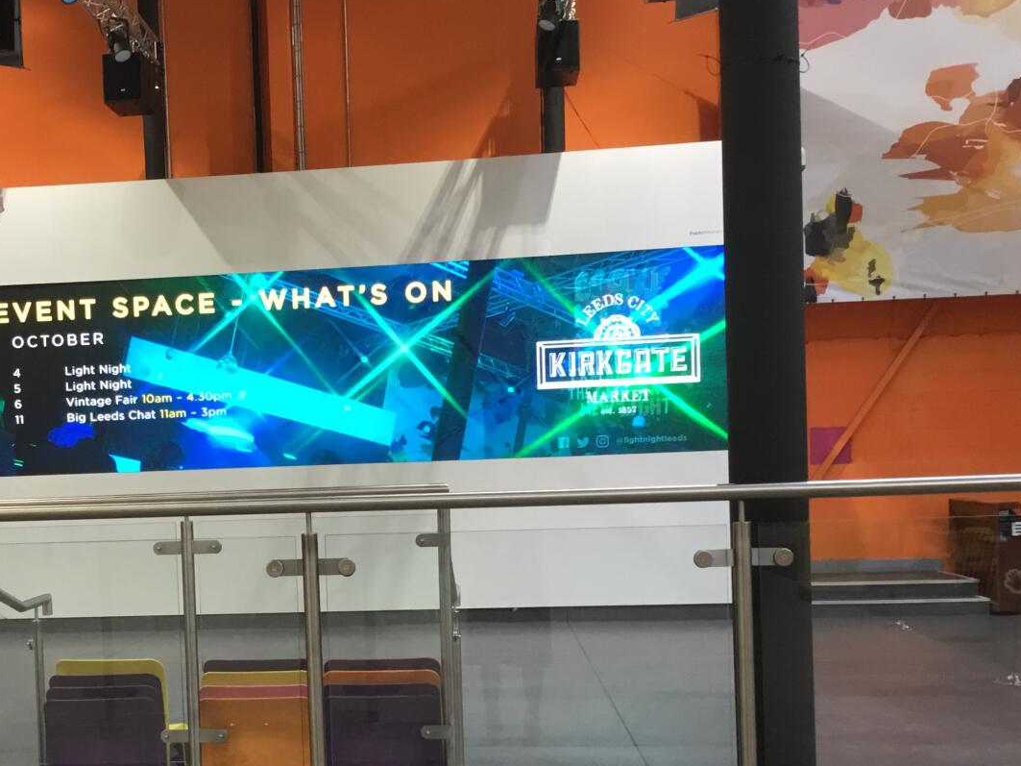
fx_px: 1445
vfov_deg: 29.4
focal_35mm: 49
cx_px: 285
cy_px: 531
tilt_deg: -3.2
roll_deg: +2.9
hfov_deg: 38.1
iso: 100
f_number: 2.4
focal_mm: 3.3
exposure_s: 1/33
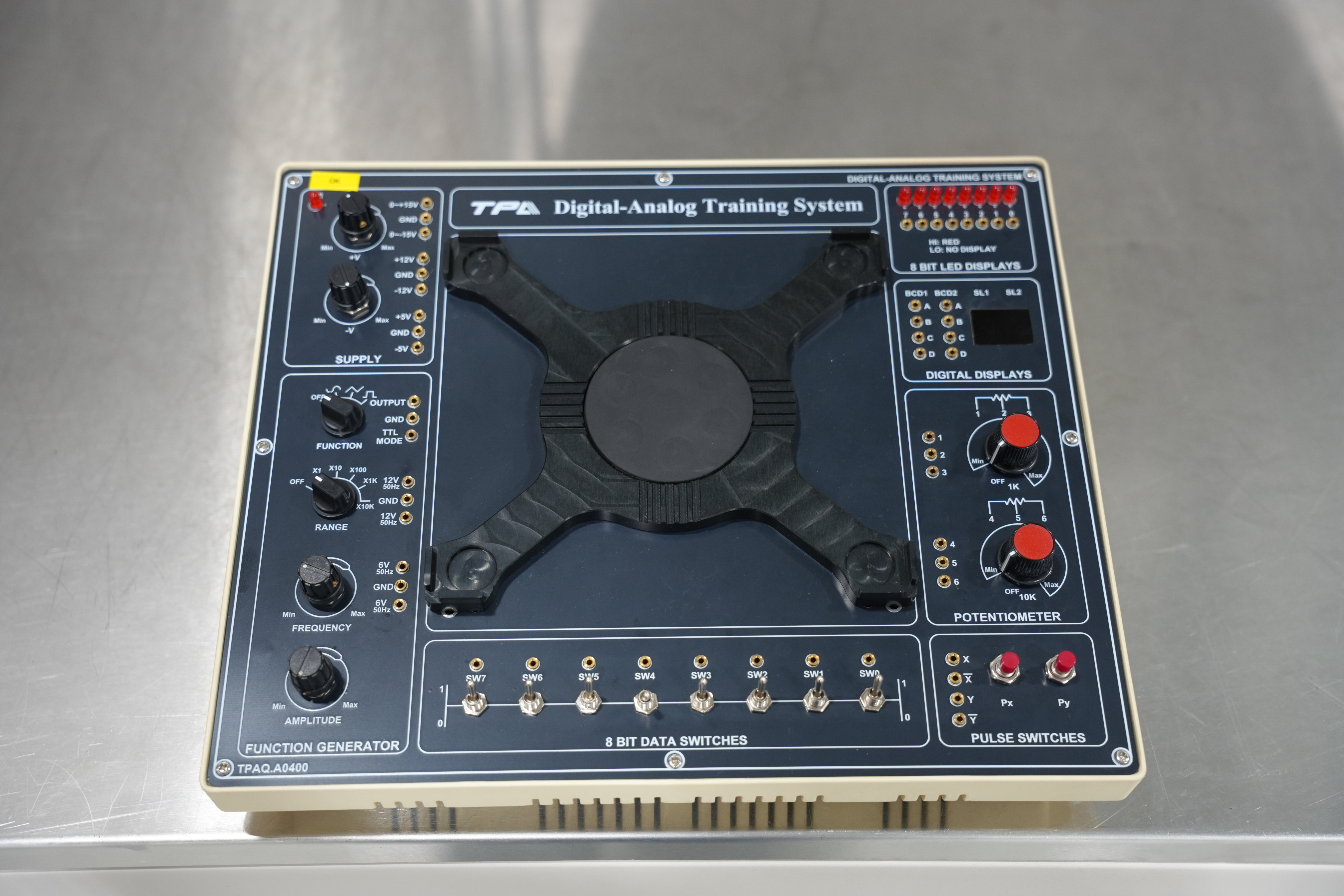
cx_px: 672
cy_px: 448
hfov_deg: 45.6
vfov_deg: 31.3
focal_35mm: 43
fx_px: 1598
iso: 640
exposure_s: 1/125
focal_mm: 42.8
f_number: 4
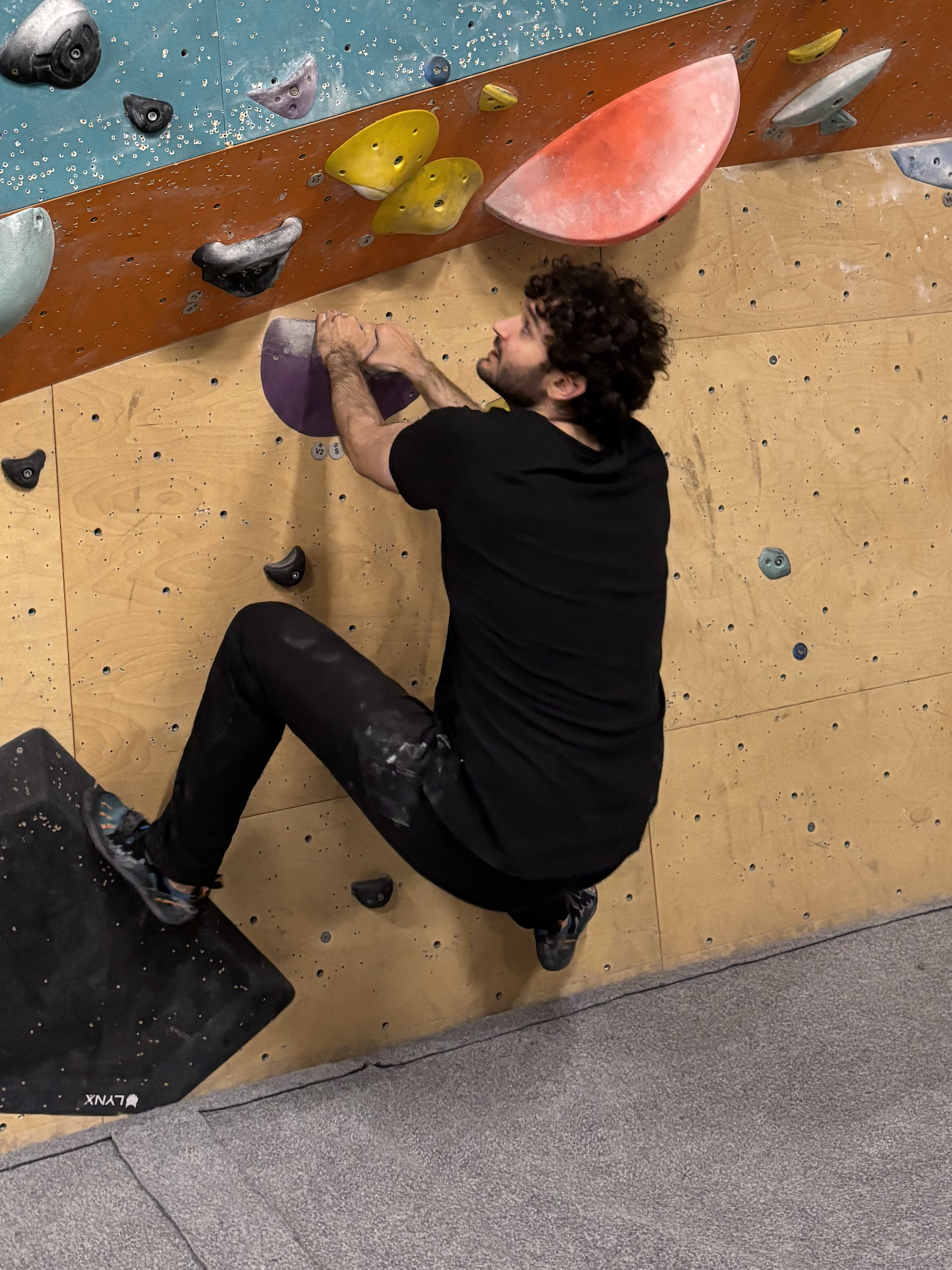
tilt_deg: +1.4
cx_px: 252
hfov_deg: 29.3
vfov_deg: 37.1
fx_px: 1797
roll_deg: +3.4
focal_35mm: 49
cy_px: 201
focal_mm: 5.96
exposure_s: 1/50
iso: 500
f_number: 1.6
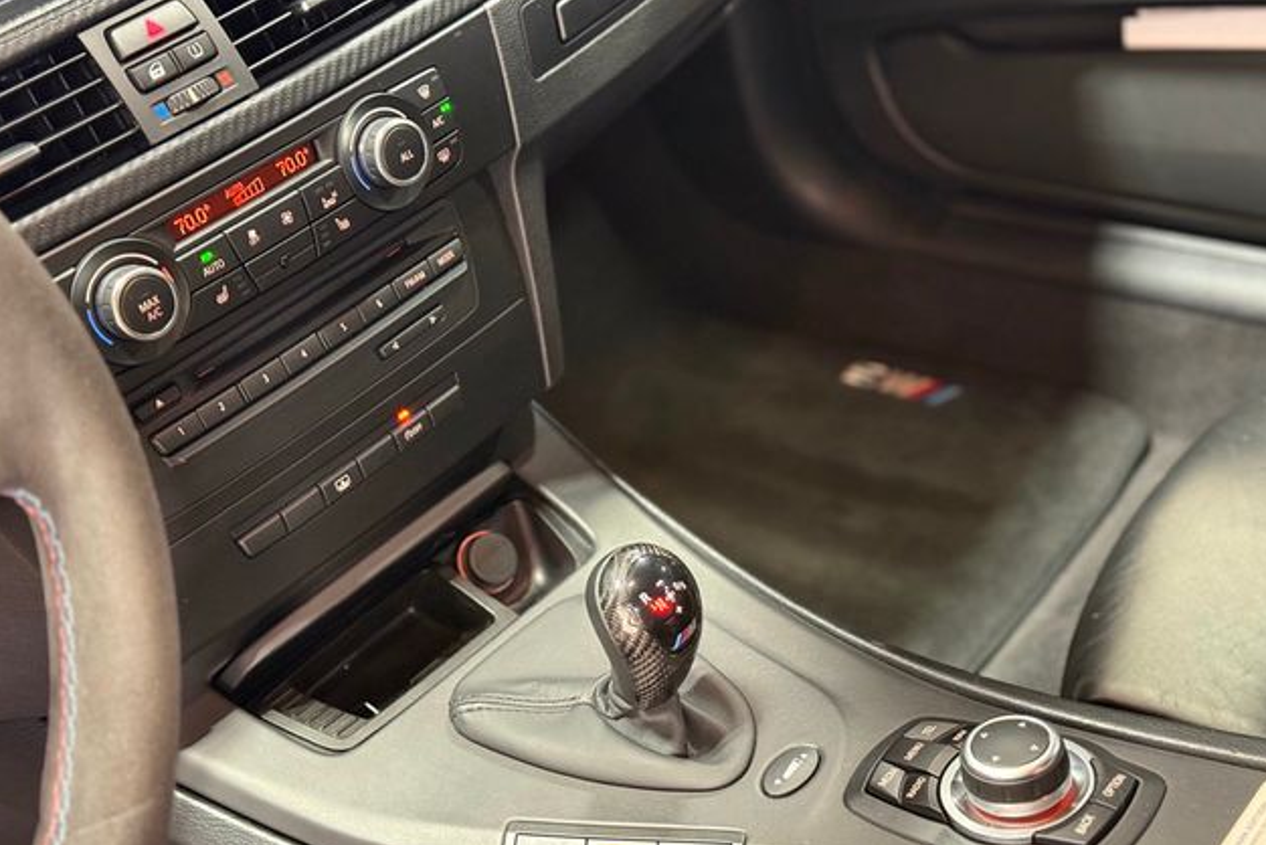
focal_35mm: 51
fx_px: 1794
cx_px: 629
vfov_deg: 26.5
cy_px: 435
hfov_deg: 38.9
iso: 640
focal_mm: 6.76
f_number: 1.78
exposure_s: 1/30
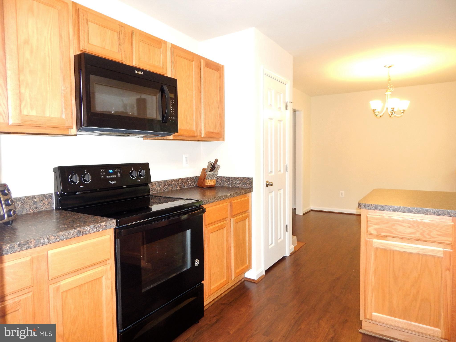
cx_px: 228
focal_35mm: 22
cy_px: 171
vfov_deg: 61.1
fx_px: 290
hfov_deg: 76.4
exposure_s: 1/30
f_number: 3
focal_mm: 4
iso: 280
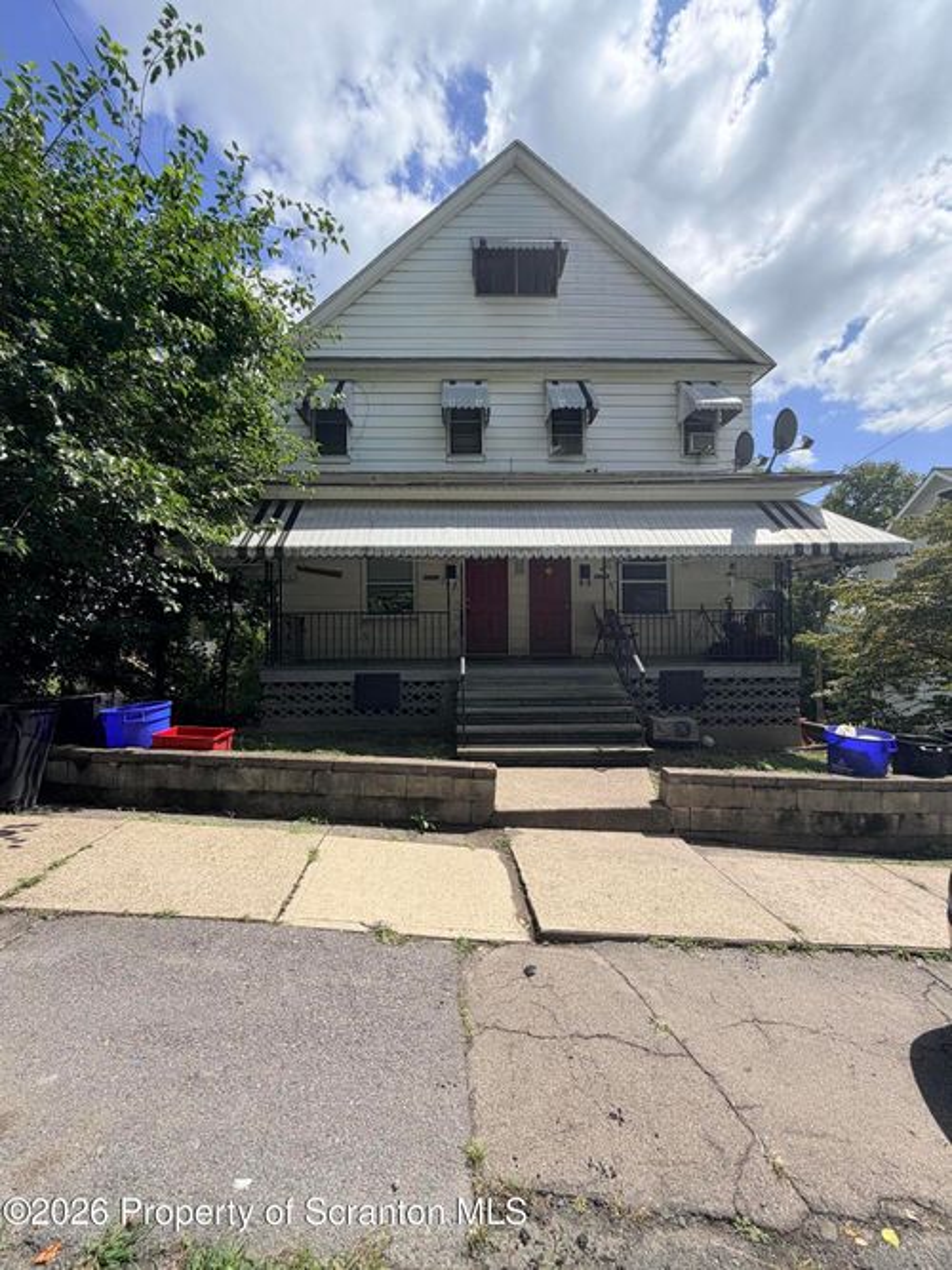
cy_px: 635
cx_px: 476
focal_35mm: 14
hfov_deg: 85.7
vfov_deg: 102.1
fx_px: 514
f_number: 2.2
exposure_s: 1/1105
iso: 25
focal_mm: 2.22
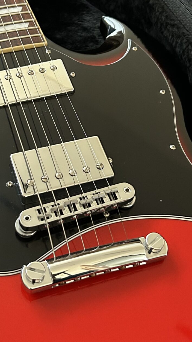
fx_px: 525
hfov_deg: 20.6
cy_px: 164
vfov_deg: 36.0
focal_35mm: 58
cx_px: 60
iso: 640
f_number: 1.5
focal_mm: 5.7
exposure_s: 1/39
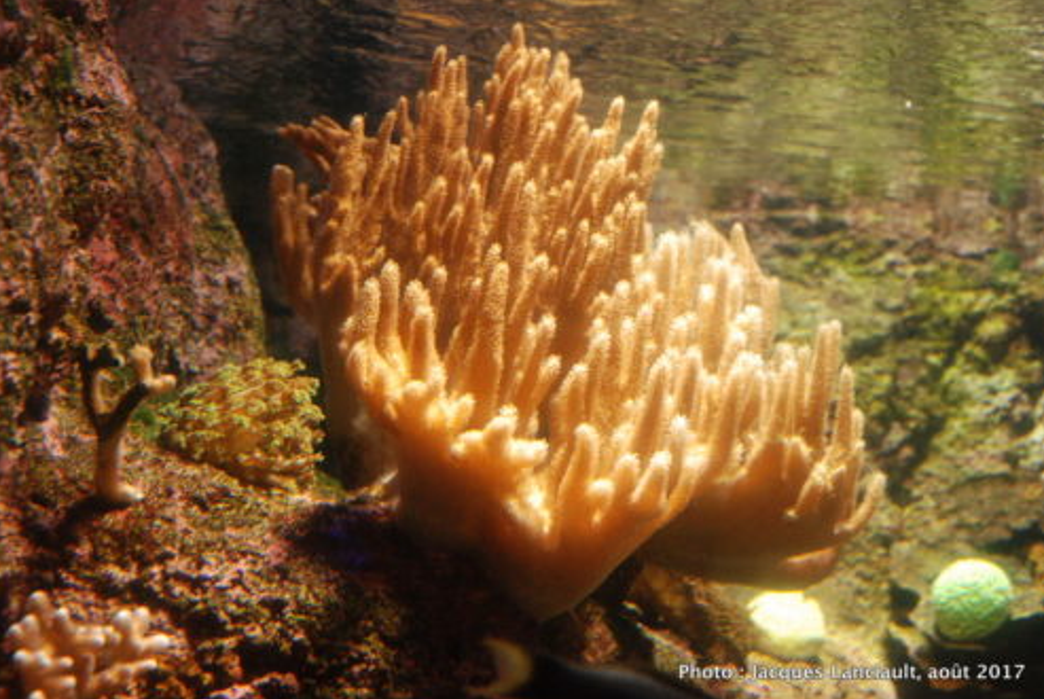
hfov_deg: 30.0
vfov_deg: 20.4
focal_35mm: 67
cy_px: 348
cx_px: 521
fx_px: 1945
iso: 1250
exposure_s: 1/160
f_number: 6.3
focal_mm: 44
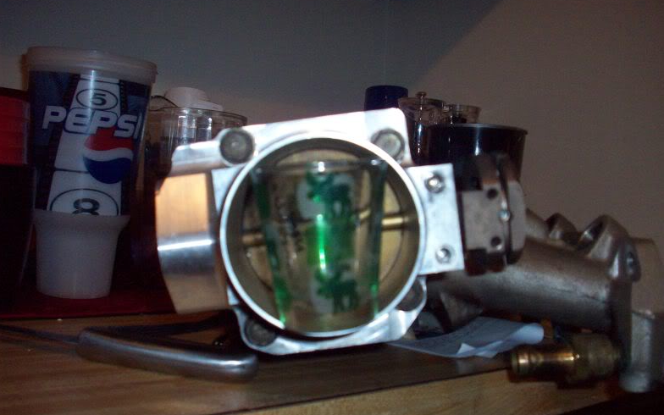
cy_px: 241
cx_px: 334
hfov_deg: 49.3
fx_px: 724
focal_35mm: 40
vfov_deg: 31.9
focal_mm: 6.2
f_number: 2.8
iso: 200
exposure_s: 1/64
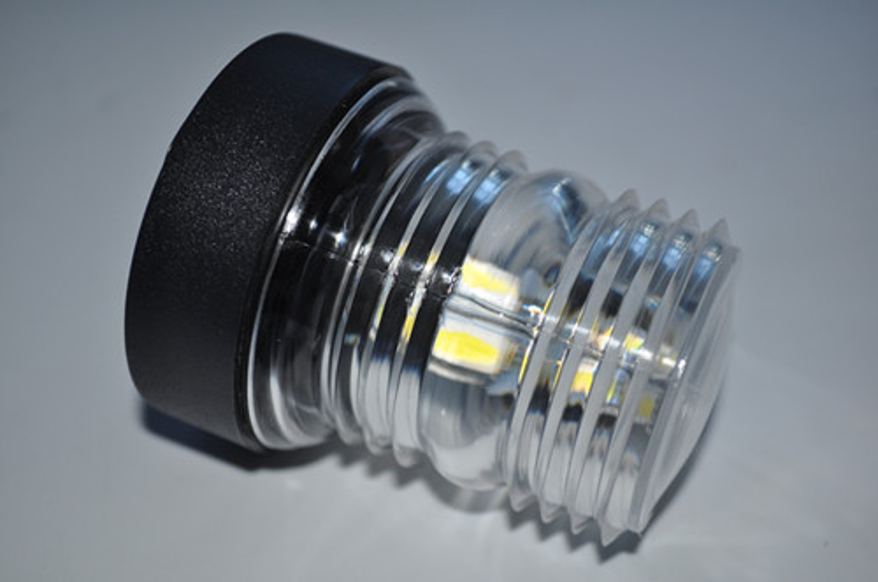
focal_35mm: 66
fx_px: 1606
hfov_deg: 30.6
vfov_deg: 20.5
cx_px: 439
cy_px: 291
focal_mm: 44
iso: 200
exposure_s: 1/200
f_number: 5.3
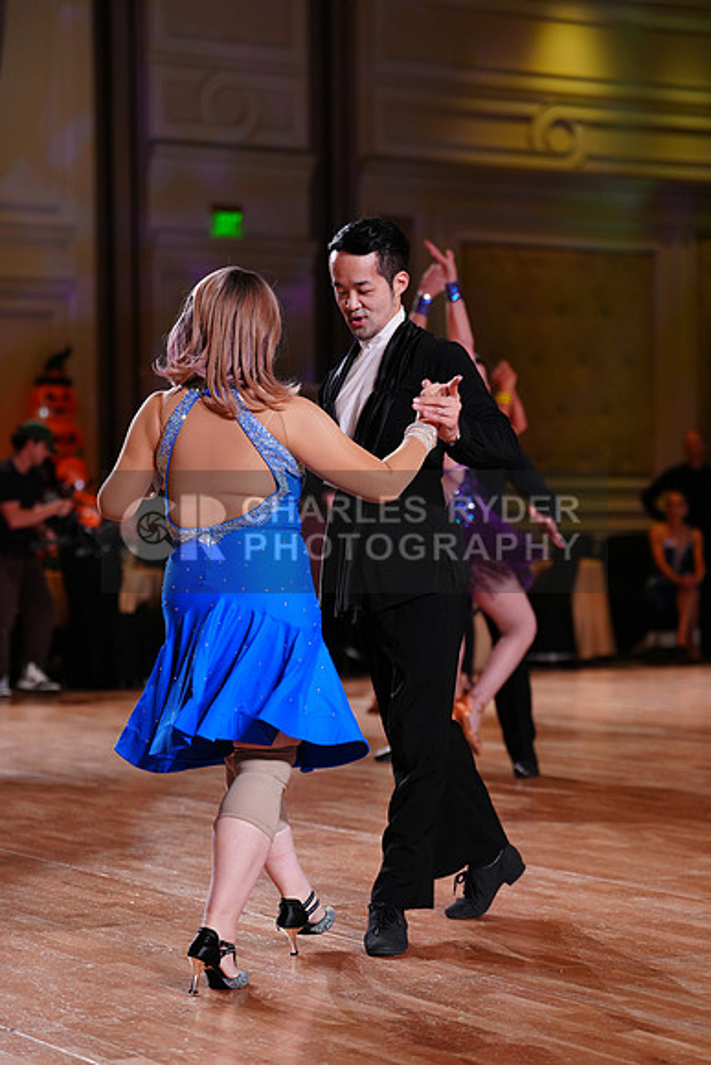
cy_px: 532
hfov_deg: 15.7
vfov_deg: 23.4
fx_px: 2576
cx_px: 356
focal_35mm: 87
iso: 1000
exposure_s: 1/400
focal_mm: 87
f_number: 2.8
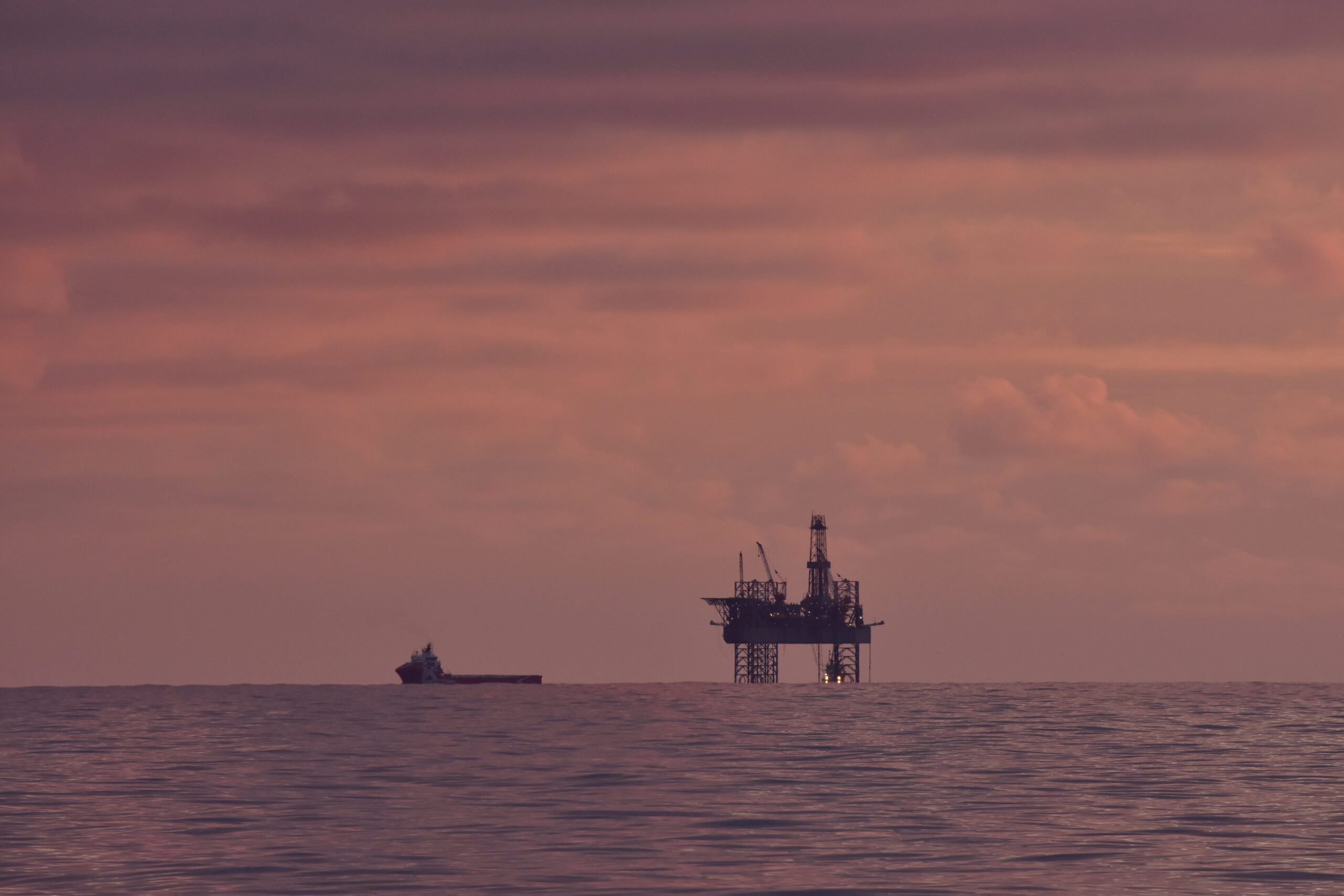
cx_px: 672
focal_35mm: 570
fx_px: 21280
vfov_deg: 2.4
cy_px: 448
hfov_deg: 3.6
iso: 800
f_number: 8
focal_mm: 380
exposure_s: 1/500
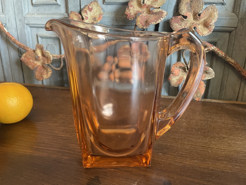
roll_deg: -1.3
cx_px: 123
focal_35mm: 26
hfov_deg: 67.3
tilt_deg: -20.7
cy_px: 92
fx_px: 185
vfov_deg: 53.1
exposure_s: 1/33
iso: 320
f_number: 1.6
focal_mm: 4.2
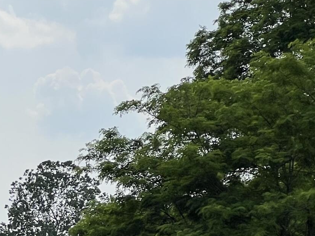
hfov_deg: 7.0
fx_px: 2529
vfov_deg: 5.3
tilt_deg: +1.9
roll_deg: +1.6
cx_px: -230
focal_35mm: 278
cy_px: 252
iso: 32
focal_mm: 9
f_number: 2.8
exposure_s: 1/1553
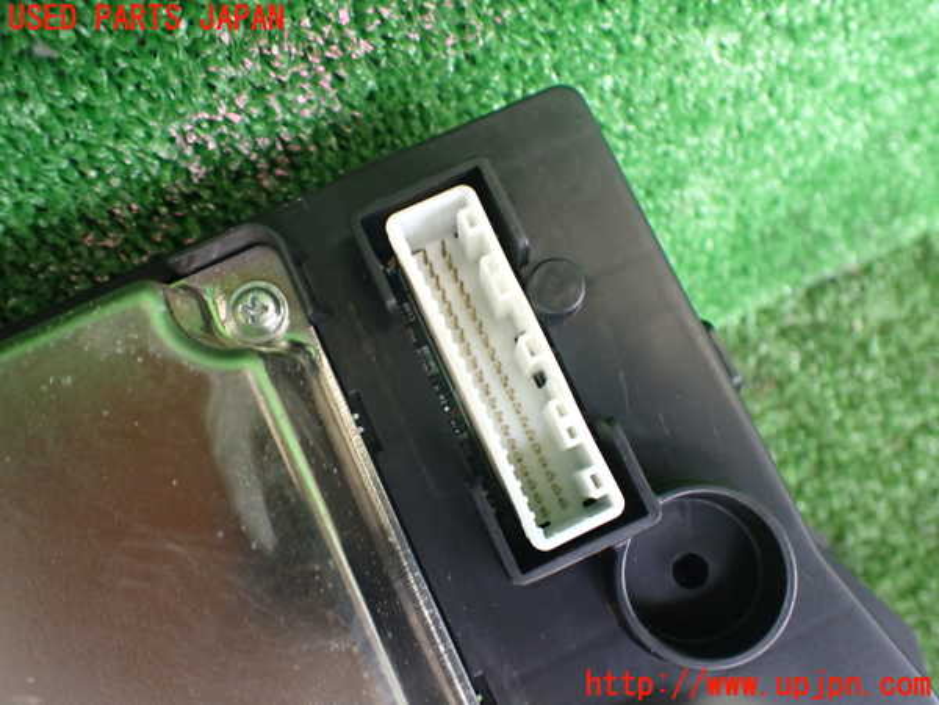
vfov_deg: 46.8
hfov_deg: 60.0
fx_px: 814
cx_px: 470
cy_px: 352
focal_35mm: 30
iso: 500
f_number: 2.3
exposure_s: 1/125
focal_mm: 5.4
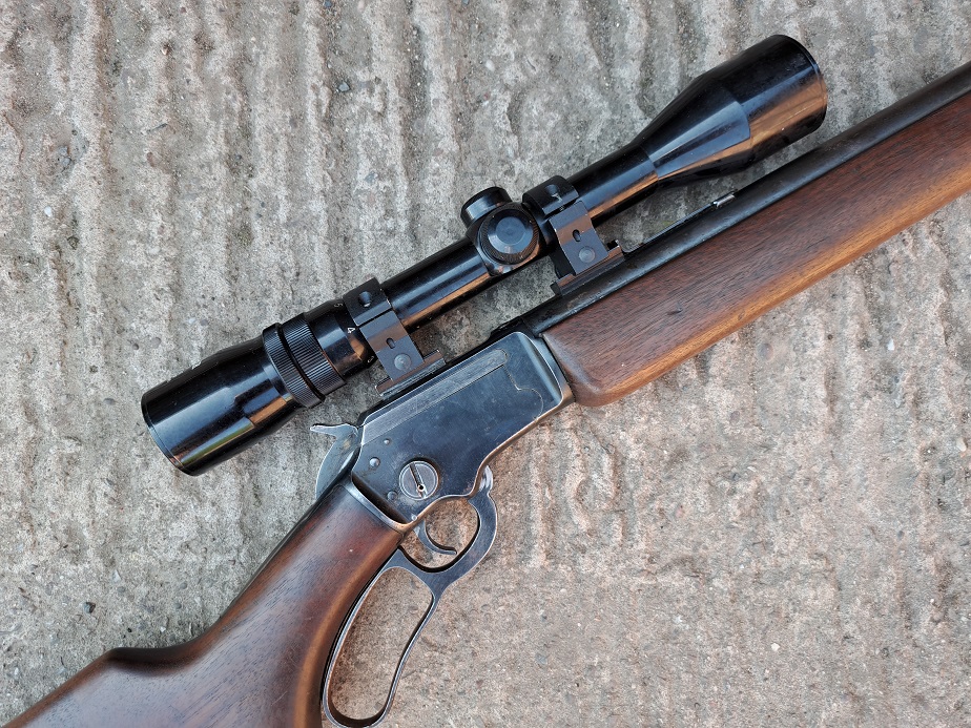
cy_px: 364
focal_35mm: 24
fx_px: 673
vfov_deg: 56.8
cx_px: 486
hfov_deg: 71.6
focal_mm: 5.23
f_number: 1.8
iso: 50
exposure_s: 1/50
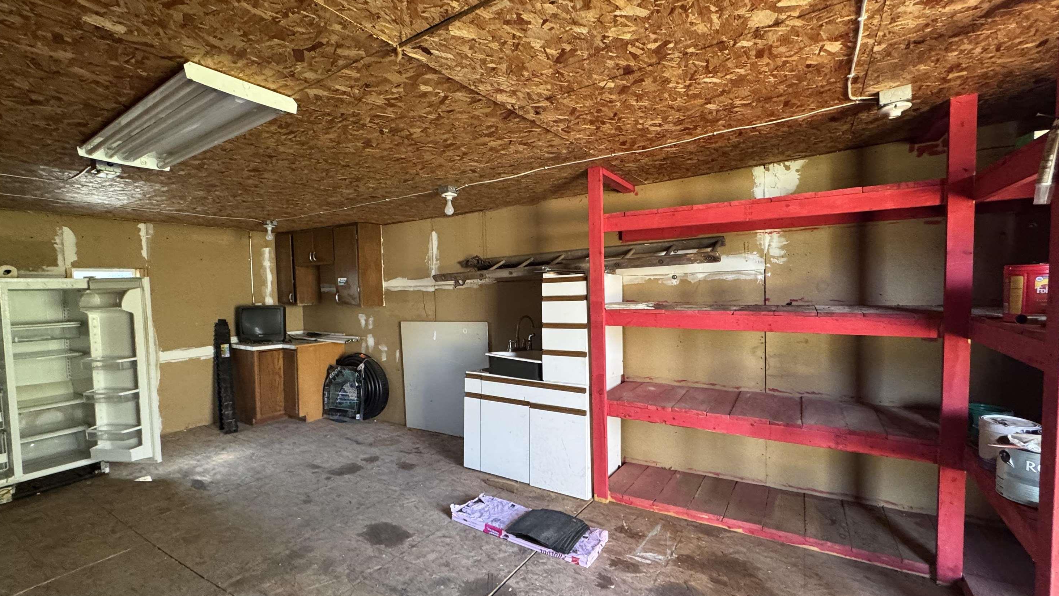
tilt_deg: -2.5
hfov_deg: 99.4
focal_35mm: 16
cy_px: 311
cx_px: 523
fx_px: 449
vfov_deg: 67.1
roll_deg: +1.5
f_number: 2.2
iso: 400
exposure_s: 1/60
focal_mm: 2.22
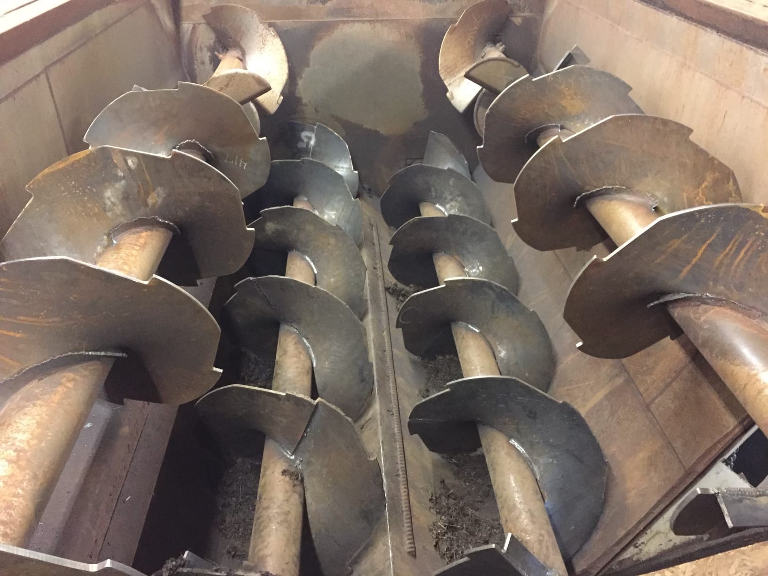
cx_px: 384
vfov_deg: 48.2
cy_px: 288
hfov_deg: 61.7
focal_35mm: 29
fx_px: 643
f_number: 2.2
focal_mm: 4.15
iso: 400
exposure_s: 1/15
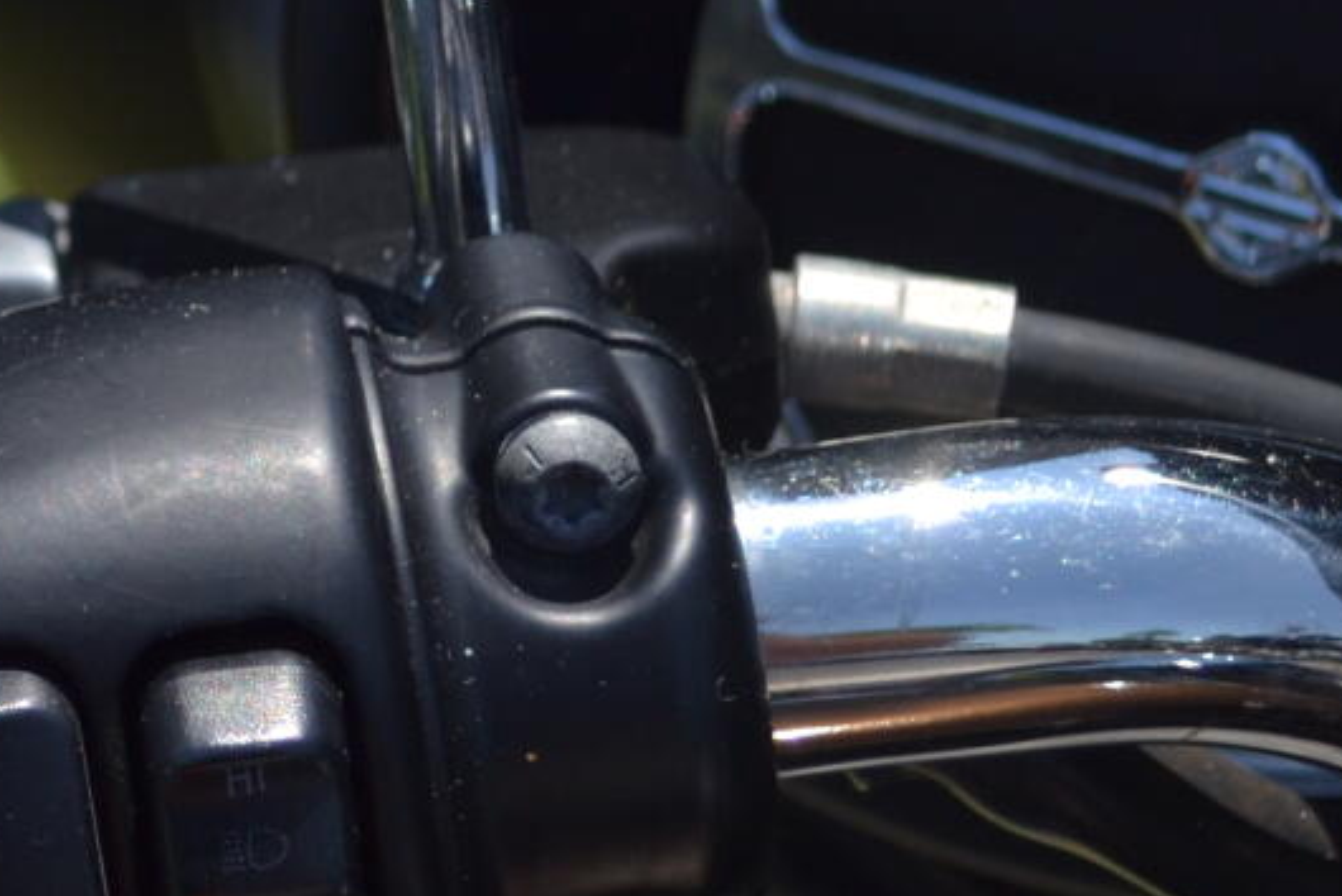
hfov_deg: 11.0
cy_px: 140
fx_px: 6751
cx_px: -625
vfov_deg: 7.6
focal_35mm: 181
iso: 100
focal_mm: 32
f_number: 4.8
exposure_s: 1/500
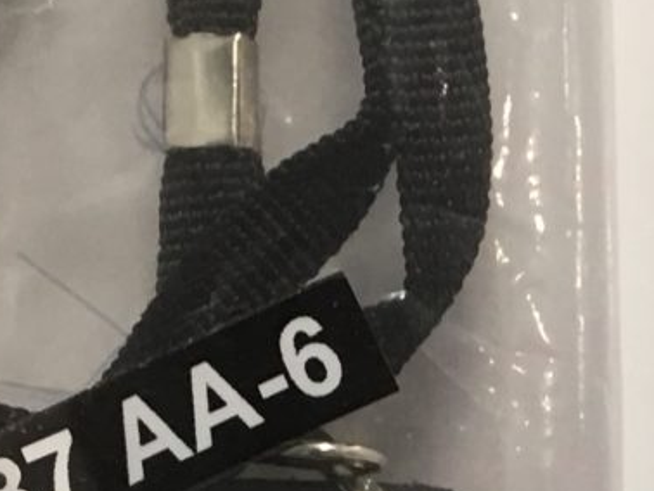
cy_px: 764
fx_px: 2968
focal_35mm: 157
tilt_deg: -38.8
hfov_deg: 12.1
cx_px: 945
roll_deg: +3.8
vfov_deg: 9.2
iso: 50
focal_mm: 4.15
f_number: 2.2
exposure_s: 1/17
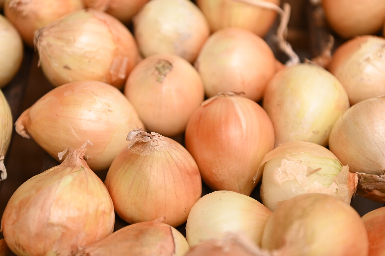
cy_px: 118
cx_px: 191
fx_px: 738
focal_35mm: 69
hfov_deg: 29.3
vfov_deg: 19.7
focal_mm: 62
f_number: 3.2
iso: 125
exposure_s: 1/1600
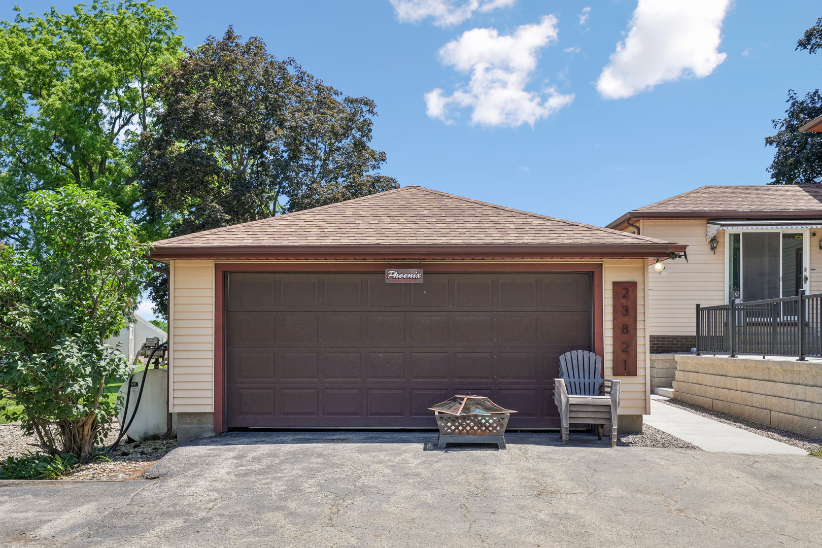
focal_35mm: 35
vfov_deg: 37.9
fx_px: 799
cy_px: 274
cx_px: 411
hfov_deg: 54.4
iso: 400
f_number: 8
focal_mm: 35
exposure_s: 1/640
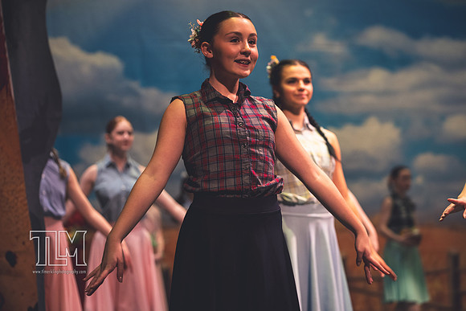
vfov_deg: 14.4
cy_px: 156
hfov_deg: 21.5
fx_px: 1230
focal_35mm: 95
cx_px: 233
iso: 2000
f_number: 2.8
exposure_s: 1/250
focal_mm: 95
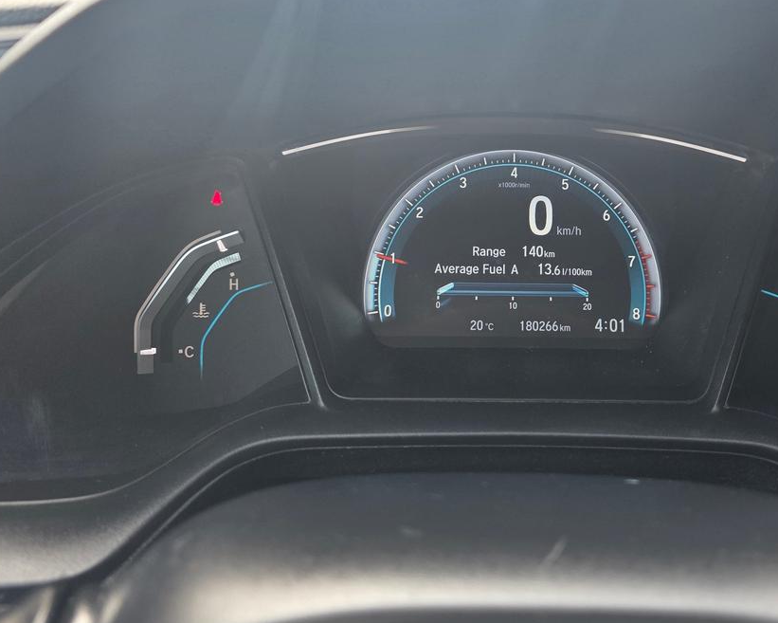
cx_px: 517
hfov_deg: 50.6
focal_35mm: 35
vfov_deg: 42.1
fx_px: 806
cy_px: 269
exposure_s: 1/180
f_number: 1.7
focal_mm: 6.3
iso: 80
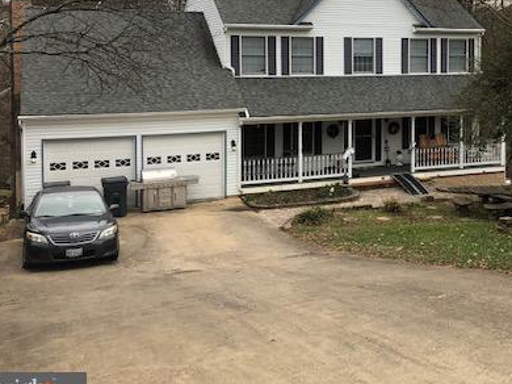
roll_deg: -0.3
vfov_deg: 30.9
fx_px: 680
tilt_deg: -3.5
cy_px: 91
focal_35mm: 46
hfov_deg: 39.7
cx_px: 404
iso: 20
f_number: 1.8
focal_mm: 3.99
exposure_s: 1/440
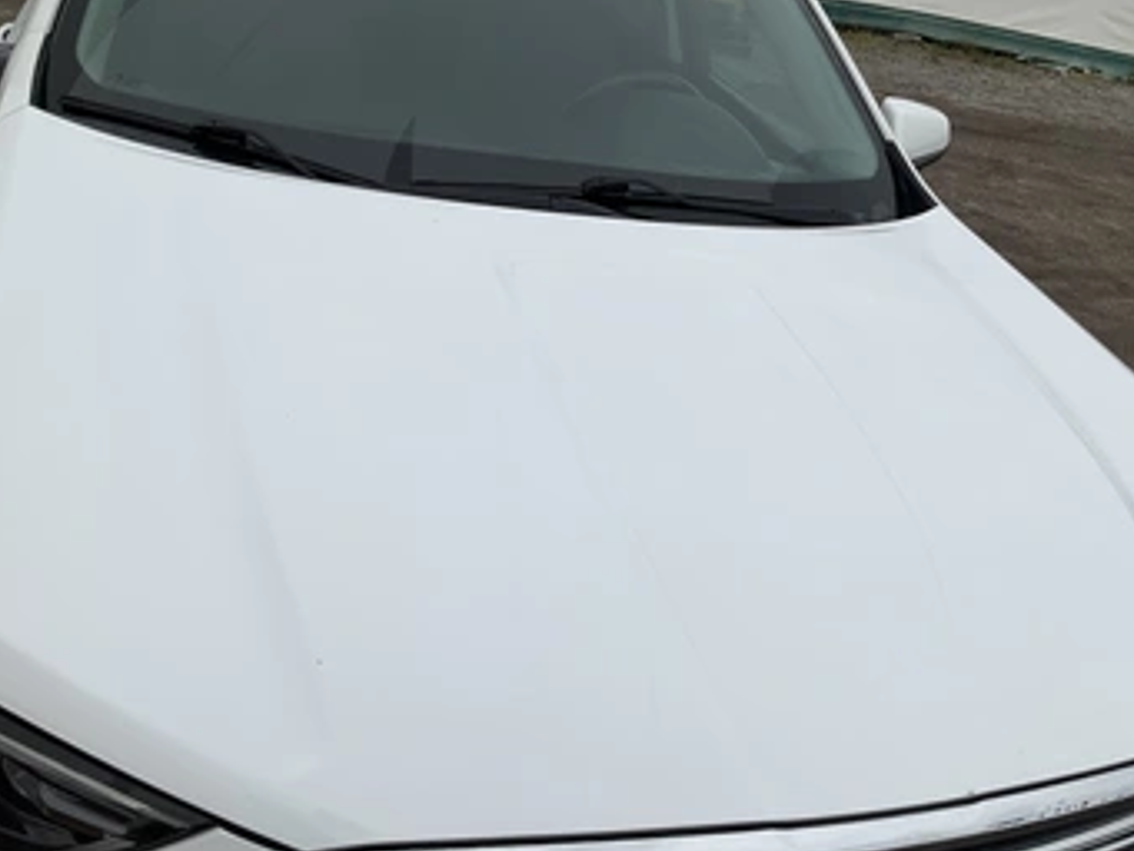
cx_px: 629
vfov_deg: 41.8
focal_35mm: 34
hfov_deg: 53.8
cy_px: 455
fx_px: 1114
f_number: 1.8
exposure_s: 1/3534
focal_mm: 3
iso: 25
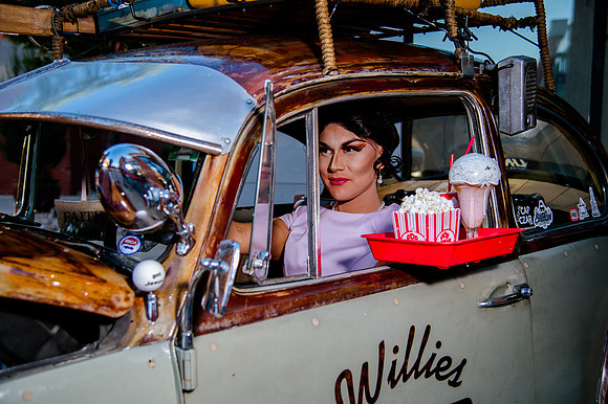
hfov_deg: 42.2
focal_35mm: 47
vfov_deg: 28.8
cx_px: 319
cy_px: 207
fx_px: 788
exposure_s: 1/320
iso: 400
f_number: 4
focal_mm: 44
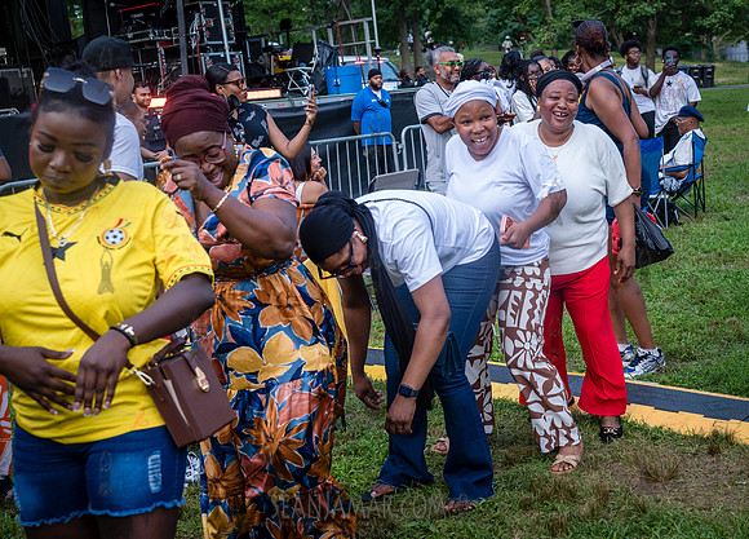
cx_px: 510
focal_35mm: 48
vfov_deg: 29.6
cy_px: 291
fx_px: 1020
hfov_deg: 39.7
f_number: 4
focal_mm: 36
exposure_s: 1/1000
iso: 1000
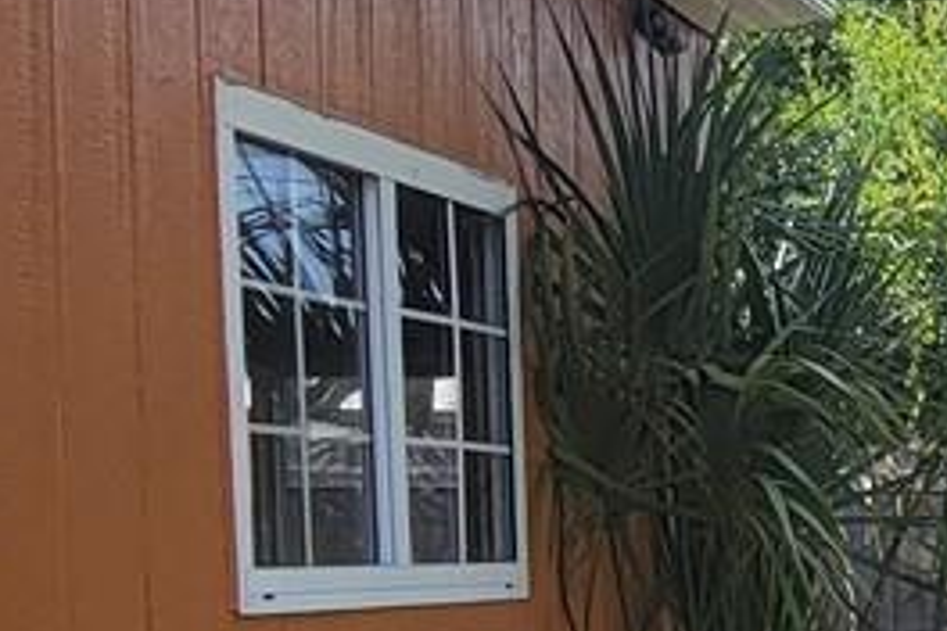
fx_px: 2157
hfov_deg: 19.1
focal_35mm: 82
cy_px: 660
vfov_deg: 16.3
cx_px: 1682
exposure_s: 1/914
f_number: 2.2
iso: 50
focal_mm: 2.2
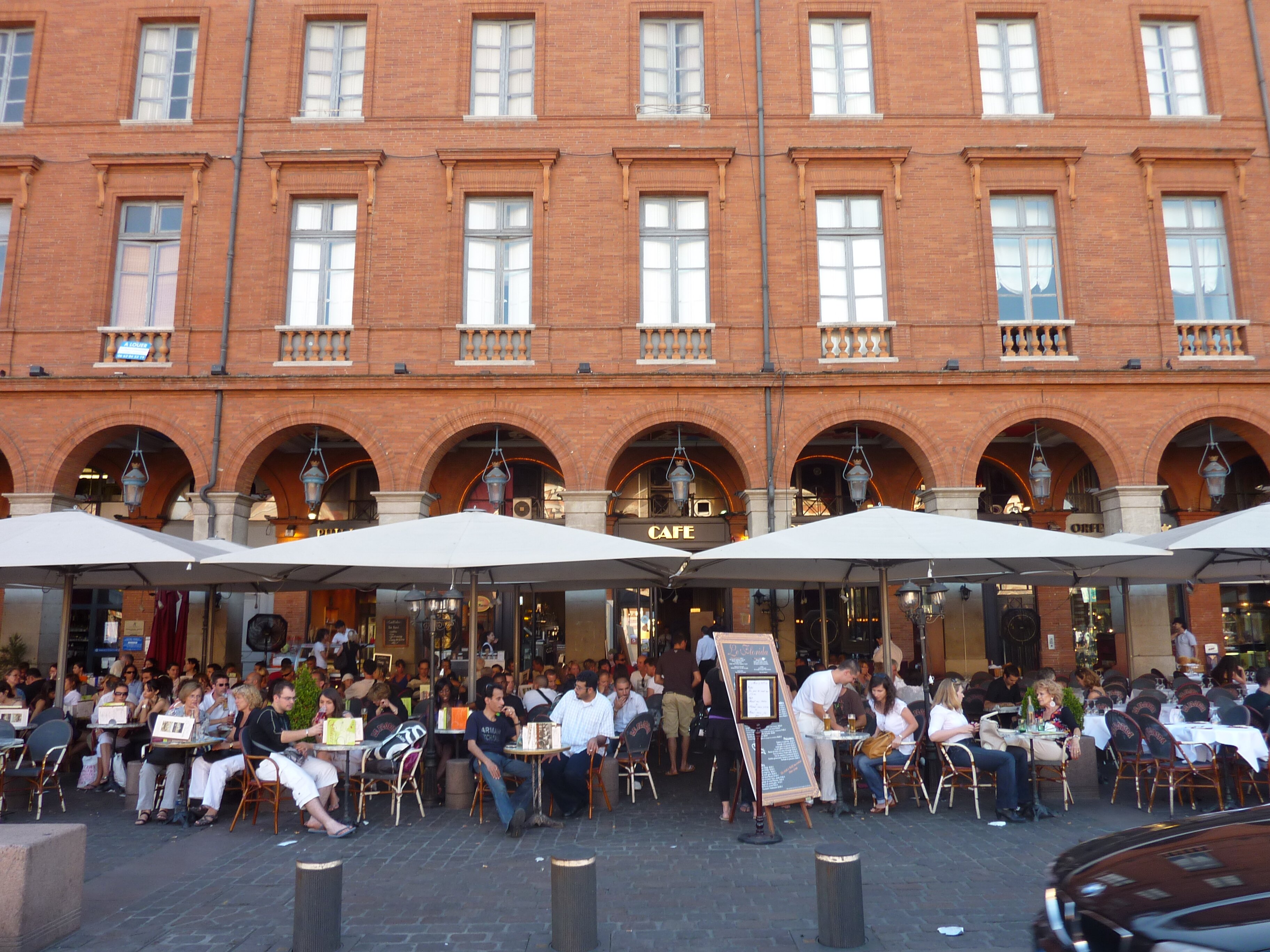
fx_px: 917
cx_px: 635
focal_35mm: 25
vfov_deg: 54.9
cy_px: 476
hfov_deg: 69.4
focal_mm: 4.1
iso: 80
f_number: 3.3
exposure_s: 1/80
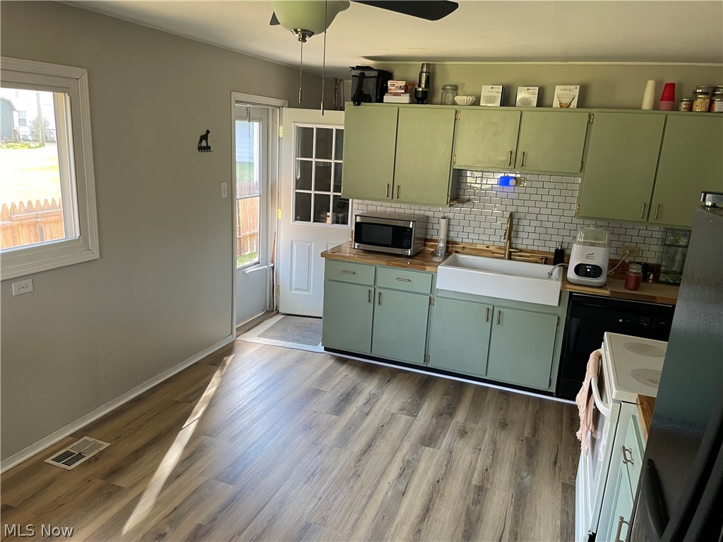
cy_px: 271
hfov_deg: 67.3
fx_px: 543
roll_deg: -2.6
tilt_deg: -16.1
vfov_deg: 53.1
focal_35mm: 26
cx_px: 362
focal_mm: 4.2
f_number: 1.6
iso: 125
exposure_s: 1/92
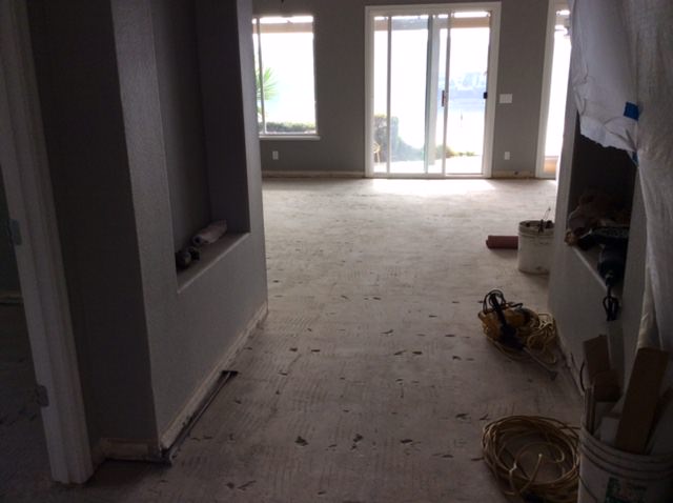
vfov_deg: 42.8
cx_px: 336
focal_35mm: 33
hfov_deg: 55.4
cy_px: 252
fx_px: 641
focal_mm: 3.3
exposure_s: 1/120
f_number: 2.4
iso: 50
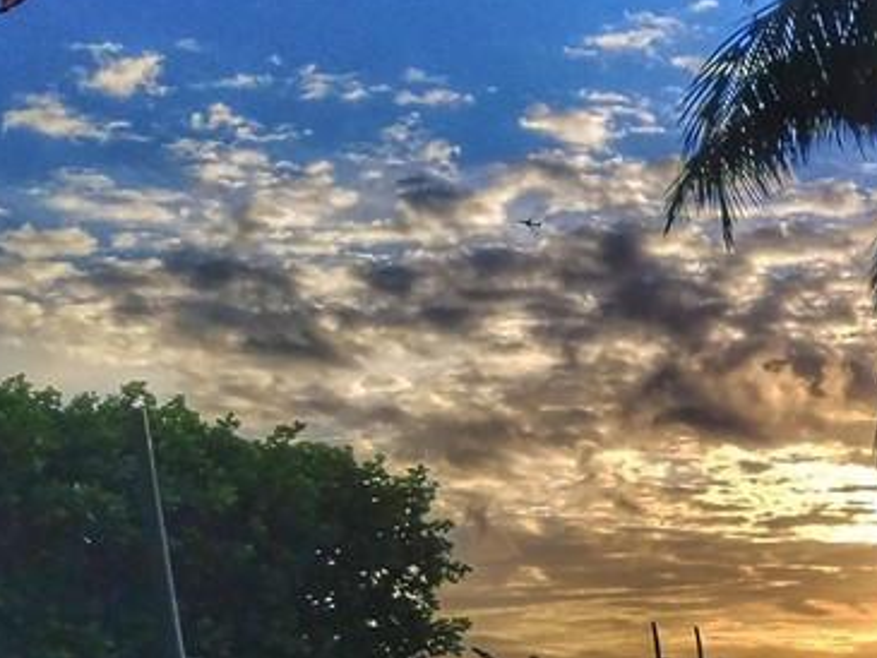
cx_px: 1180
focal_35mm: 73
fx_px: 1850
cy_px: 449
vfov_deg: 20.1
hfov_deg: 23.2
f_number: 1.7
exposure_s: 1/3816
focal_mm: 4.2
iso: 50
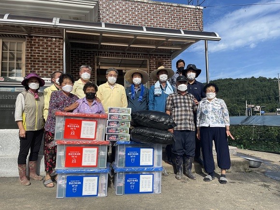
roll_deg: +1.1
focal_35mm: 26
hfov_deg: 67.3
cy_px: 105
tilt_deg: +4.0
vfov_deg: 53.1
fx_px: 210
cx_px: 140
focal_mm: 4.2
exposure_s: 1/4132
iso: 32
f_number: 1.6
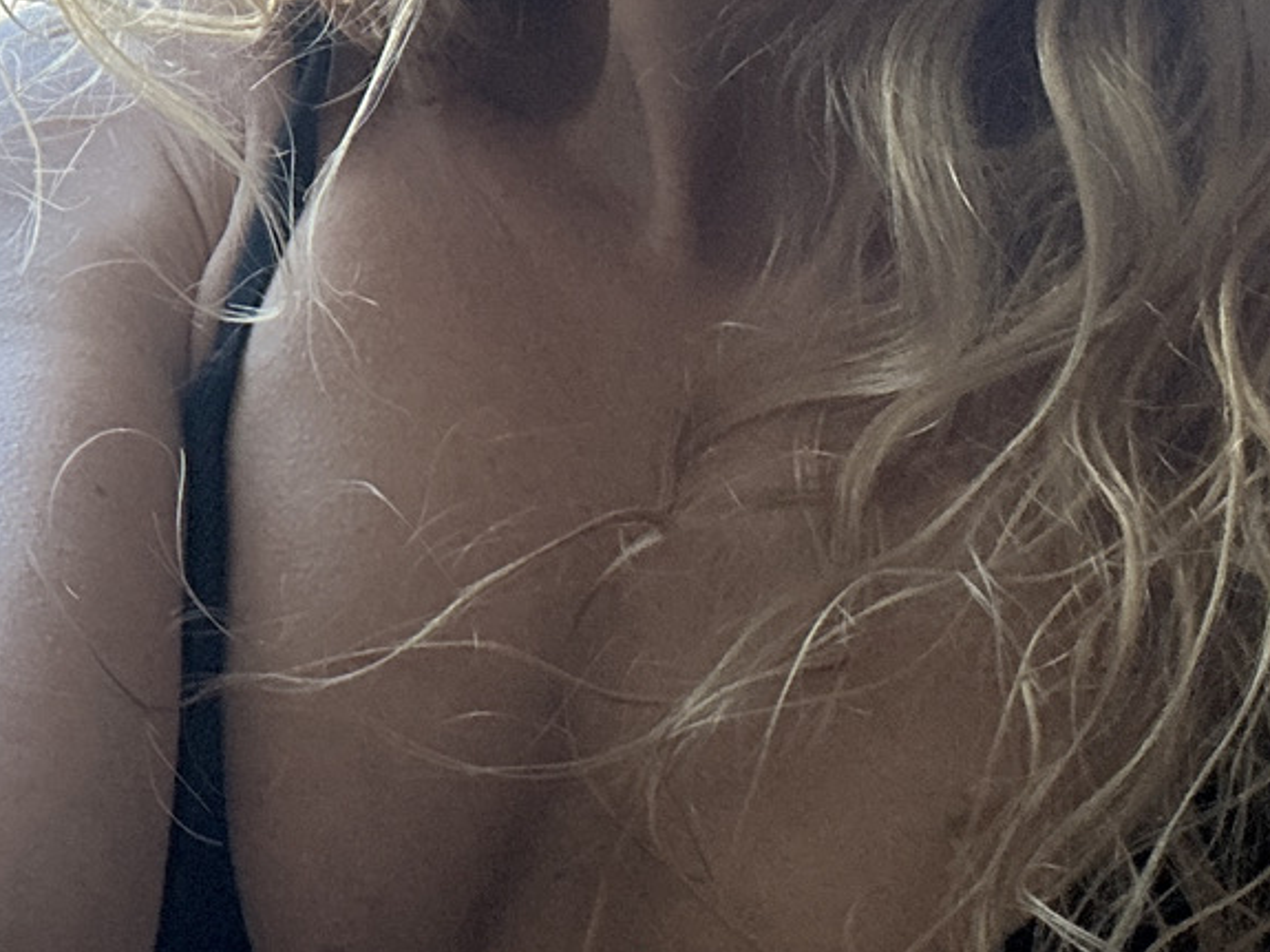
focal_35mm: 80
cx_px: -199
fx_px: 2934
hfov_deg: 22.7
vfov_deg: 18.0
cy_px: 13
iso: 32
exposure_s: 1/100
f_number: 1.9
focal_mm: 2.69
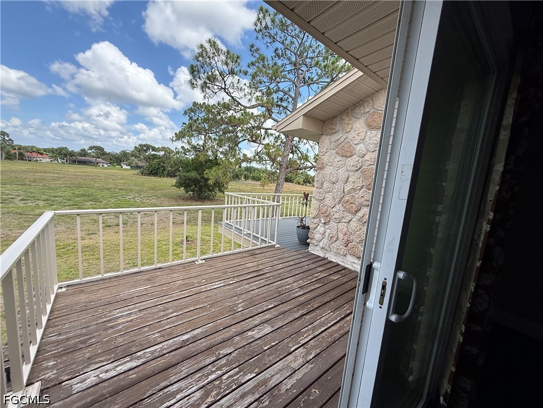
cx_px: 272
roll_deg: -6.1
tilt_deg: -6.7
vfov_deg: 85.7
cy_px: 204
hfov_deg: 102.1
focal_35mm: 14
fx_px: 220
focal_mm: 2.22
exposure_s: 1/1017
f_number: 2.2
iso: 64
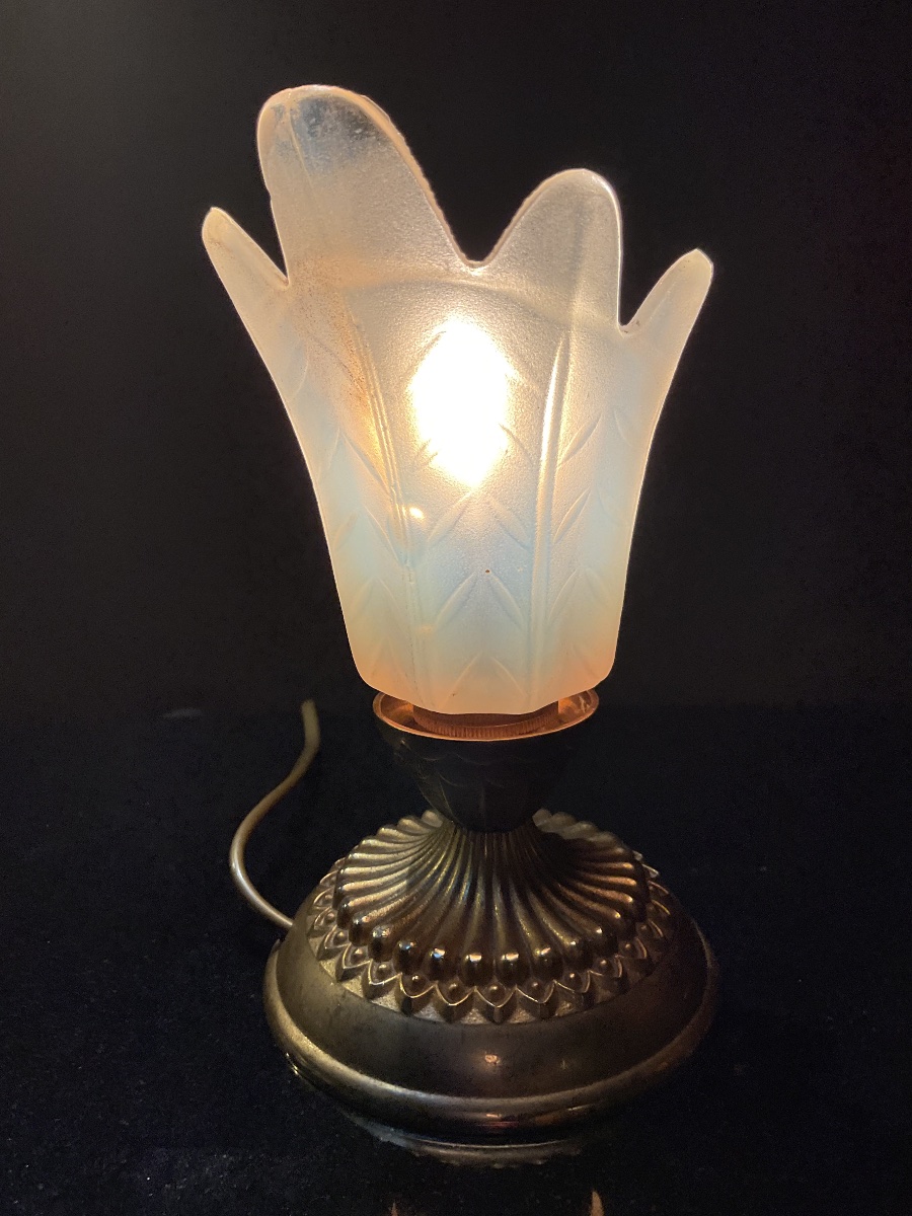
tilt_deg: -14.7
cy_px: 608
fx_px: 1019
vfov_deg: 61.7
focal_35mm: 29
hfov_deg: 48.2
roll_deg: +1.2
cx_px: 456
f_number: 1.8
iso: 25
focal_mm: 3
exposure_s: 1/100
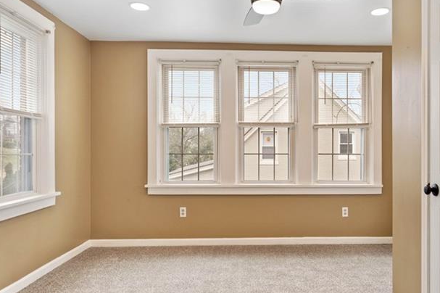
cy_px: 150
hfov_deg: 66.8
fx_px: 330
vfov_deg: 47.9
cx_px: 262
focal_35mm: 27
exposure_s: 1/50
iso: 125
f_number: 3.5
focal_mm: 16
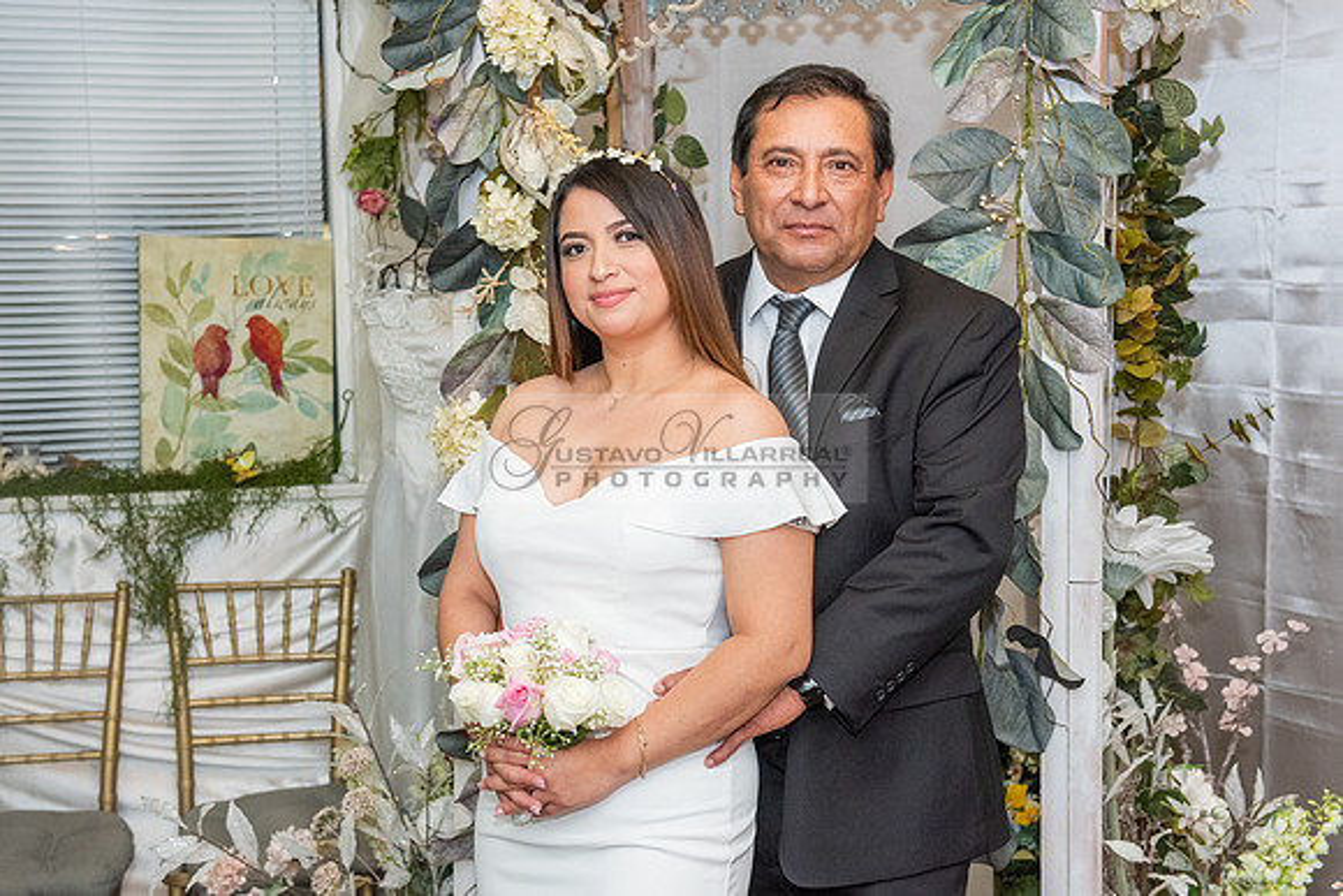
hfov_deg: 35.6
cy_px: 444
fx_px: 2090
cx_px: 716
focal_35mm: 56
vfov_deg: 24.2
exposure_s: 1/125
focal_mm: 48
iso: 1600
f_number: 4.5
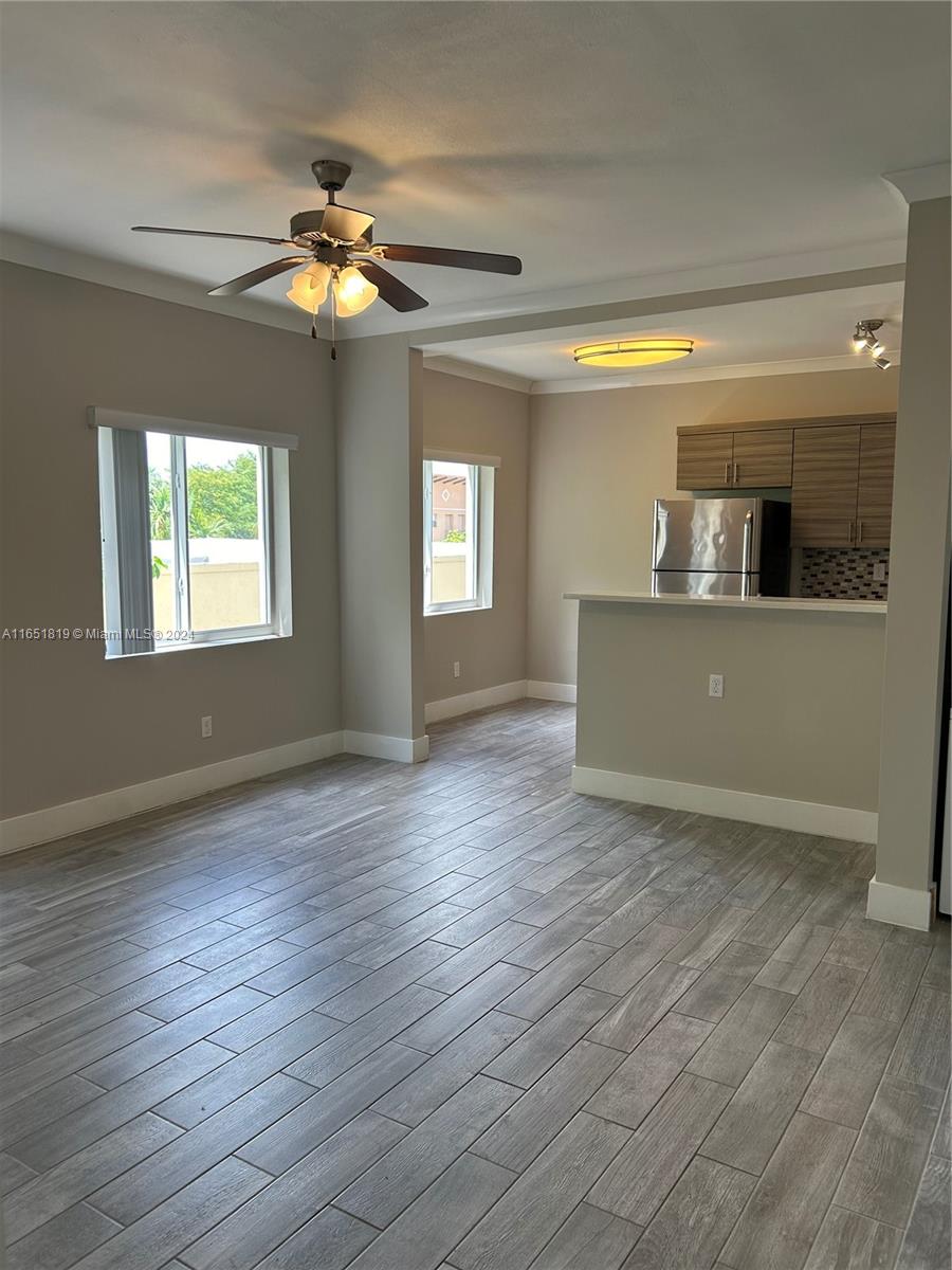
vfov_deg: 67.3
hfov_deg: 53.1
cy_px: 635
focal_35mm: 26
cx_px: 476
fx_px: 953
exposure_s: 1/120
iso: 64
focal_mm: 5.7
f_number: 1.5
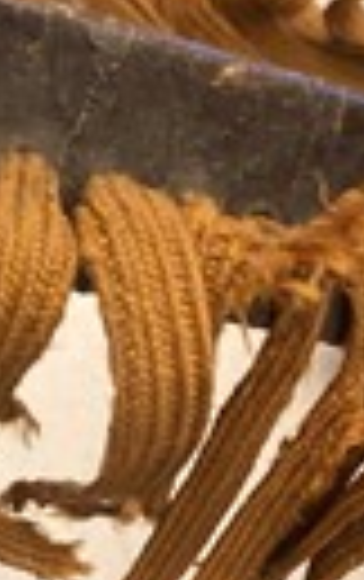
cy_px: 611
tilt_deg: -65.0
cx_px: -288
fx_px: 1455
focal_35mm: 92
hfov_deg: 12.9
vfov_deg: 21.5
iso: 320
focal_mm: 3.99
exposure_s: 1/50
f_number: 1.8
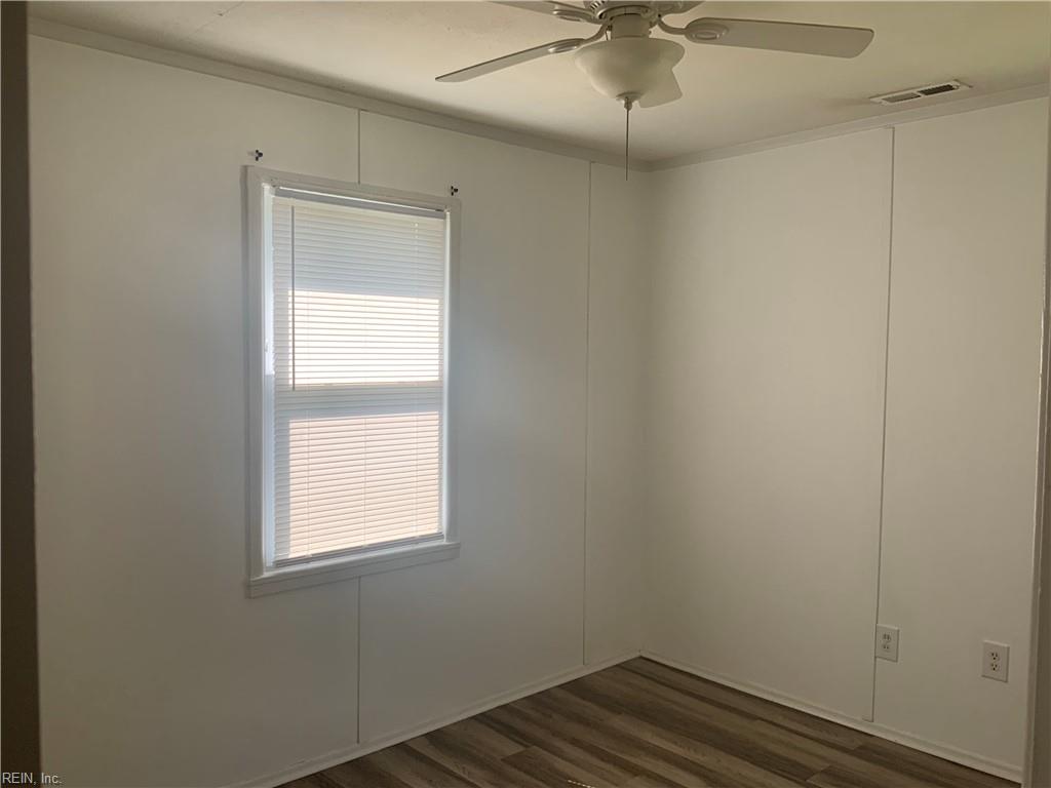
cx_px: 526
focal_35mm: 29
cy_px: 394
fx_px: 880
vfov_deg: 48.2
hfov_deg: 61.7
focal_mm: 3
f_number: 1.8
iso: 20
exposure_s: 1/122
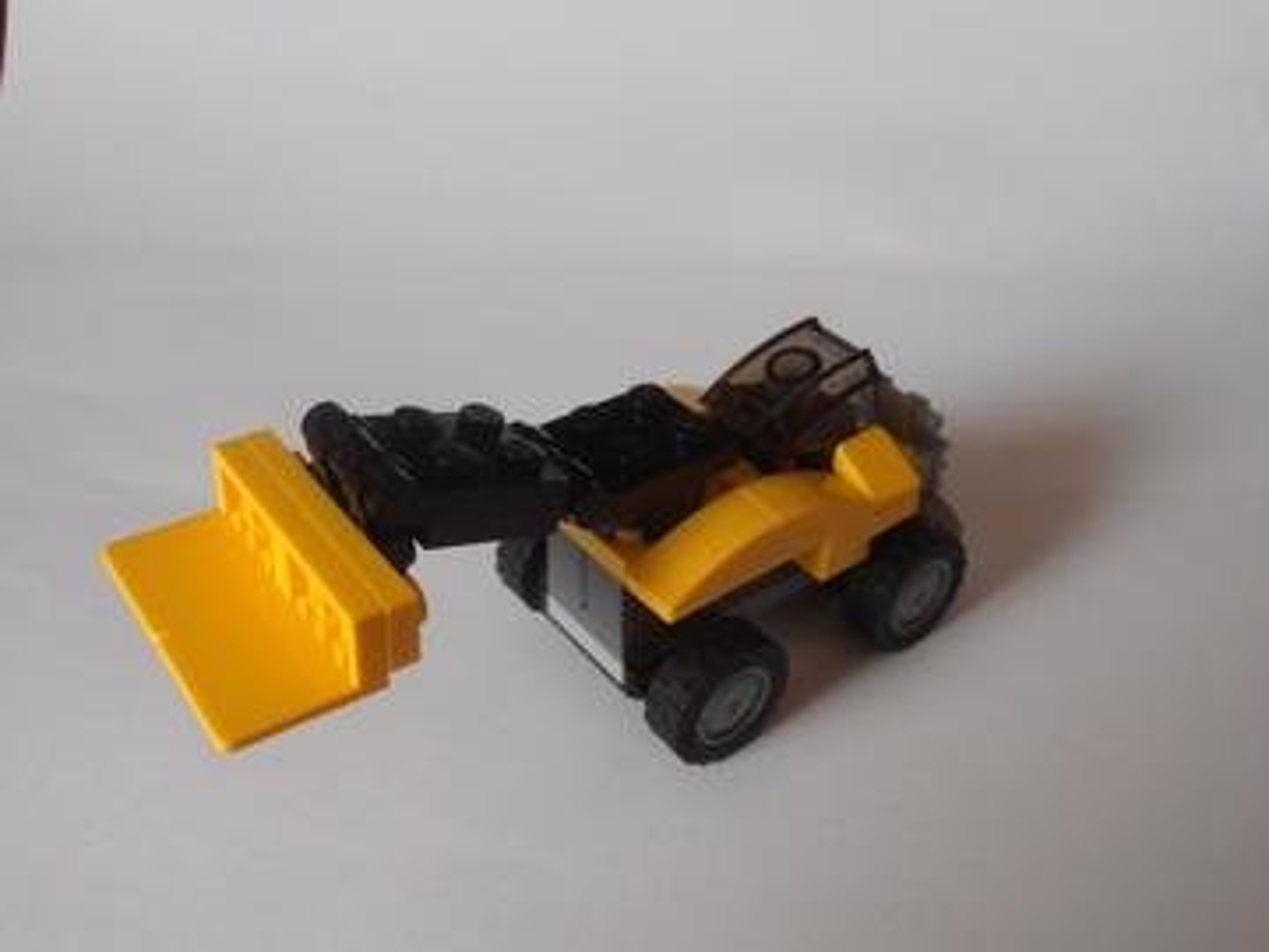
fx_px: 1356
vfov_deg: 38.7
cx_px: 634
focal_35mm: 37
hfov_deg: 50.1
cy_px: 476
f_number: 3.9
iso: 125
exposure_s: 1/25
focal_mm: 6.61
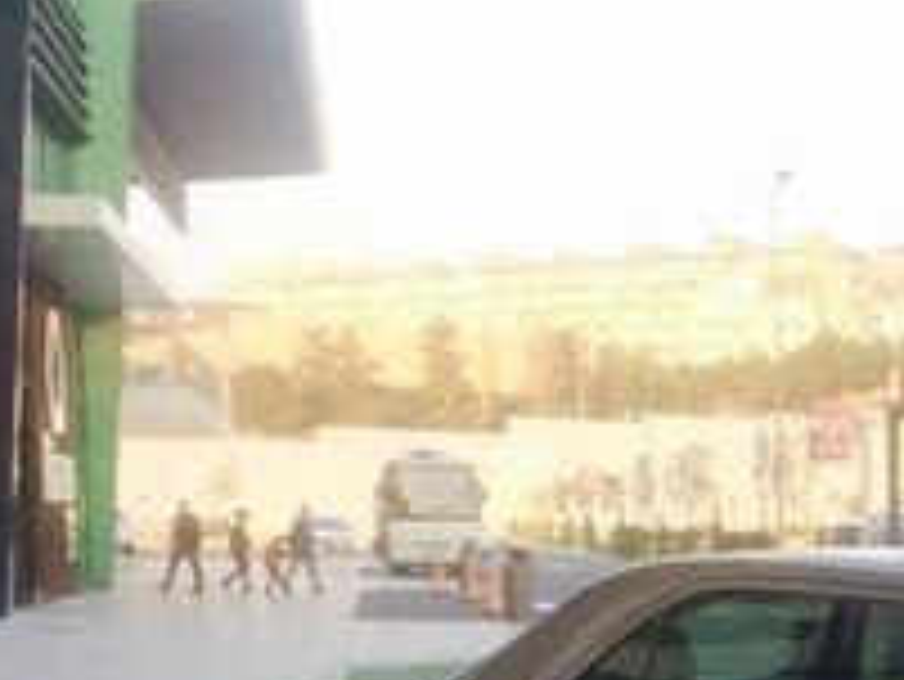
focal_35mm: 95
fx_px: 2482
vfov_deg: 15.0
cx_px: 1174
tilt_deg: -7.7
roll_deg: -1.1
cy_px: 817
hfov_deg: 19.1
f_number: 2.2
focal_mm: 4.15
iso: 32
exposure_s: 1/232
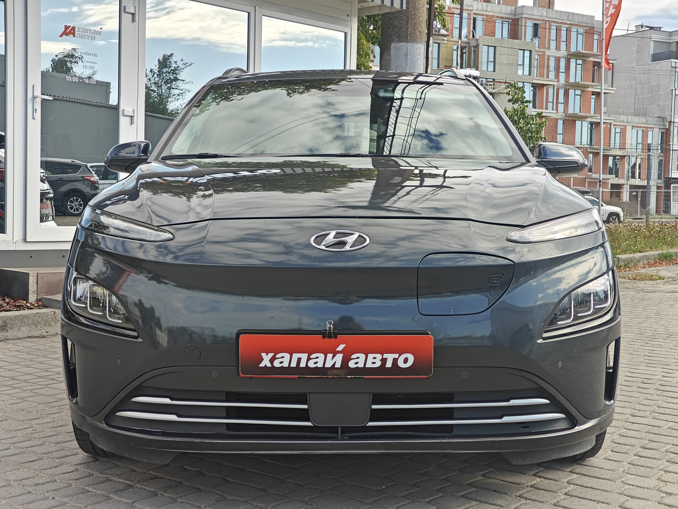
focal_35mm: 47
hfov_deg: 40.4
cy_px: 254
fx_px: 921
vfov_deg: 30.9
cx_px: 339
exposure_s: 1/935
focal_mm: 7.08
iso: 50
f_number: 2
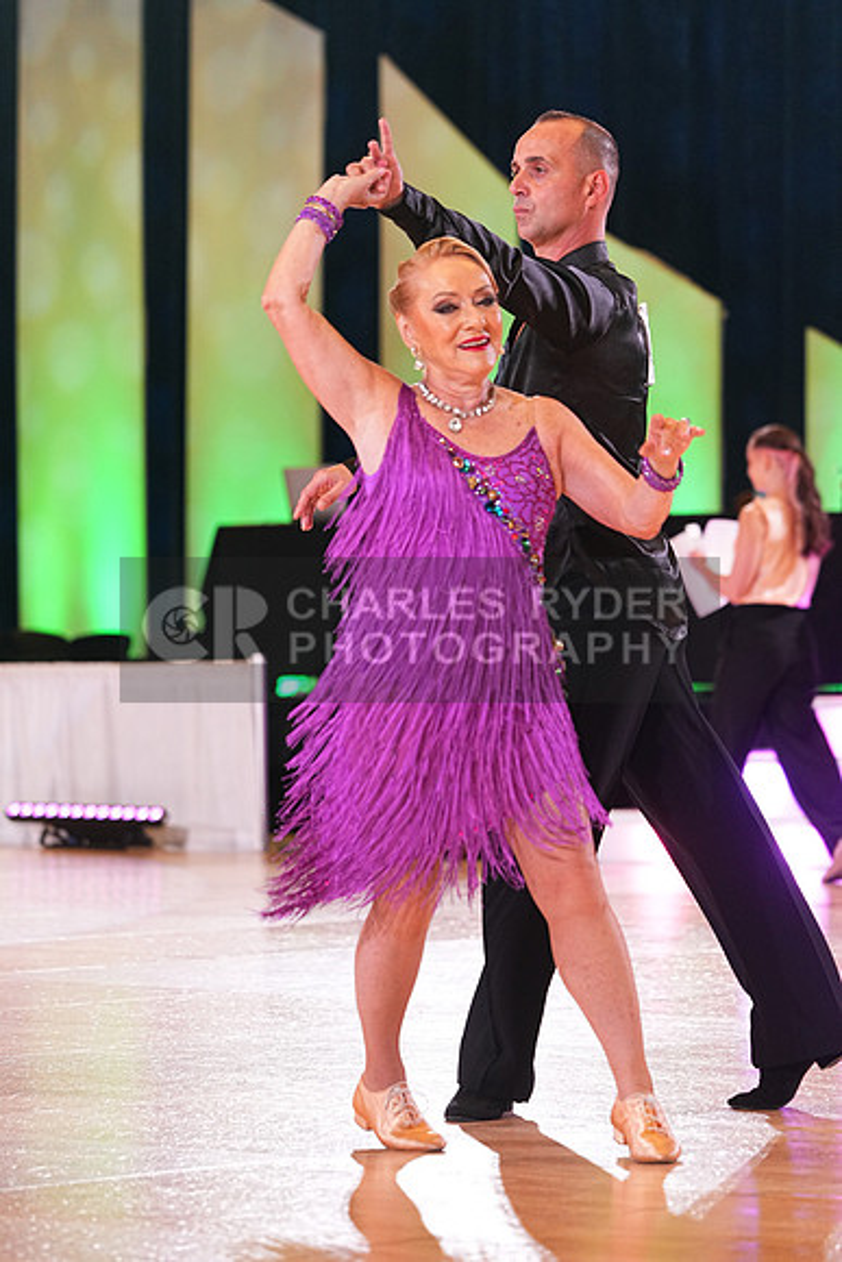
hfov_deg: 8.9
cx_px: 421
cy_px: 631
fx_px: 5399
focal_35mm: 154
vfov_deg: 13.3
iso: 2000
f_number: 4
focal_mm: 154
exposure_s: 1/200
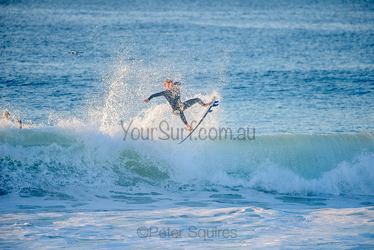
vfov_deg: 2.8
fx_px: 5195
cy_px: 125
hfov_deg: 4.1
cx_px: 187
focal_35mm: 500
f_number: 5.6
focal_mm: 500
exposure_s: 1/1250
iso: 450
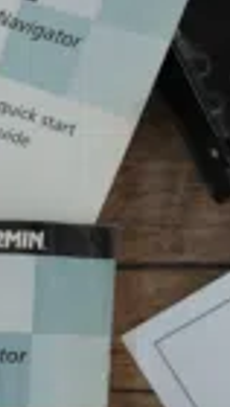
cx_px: -137
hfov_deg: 14.3
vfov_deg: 26.0
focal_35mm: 78
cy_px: 392
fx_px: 844
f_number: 1.8
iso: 160
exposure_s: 1/120
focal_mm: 4.69
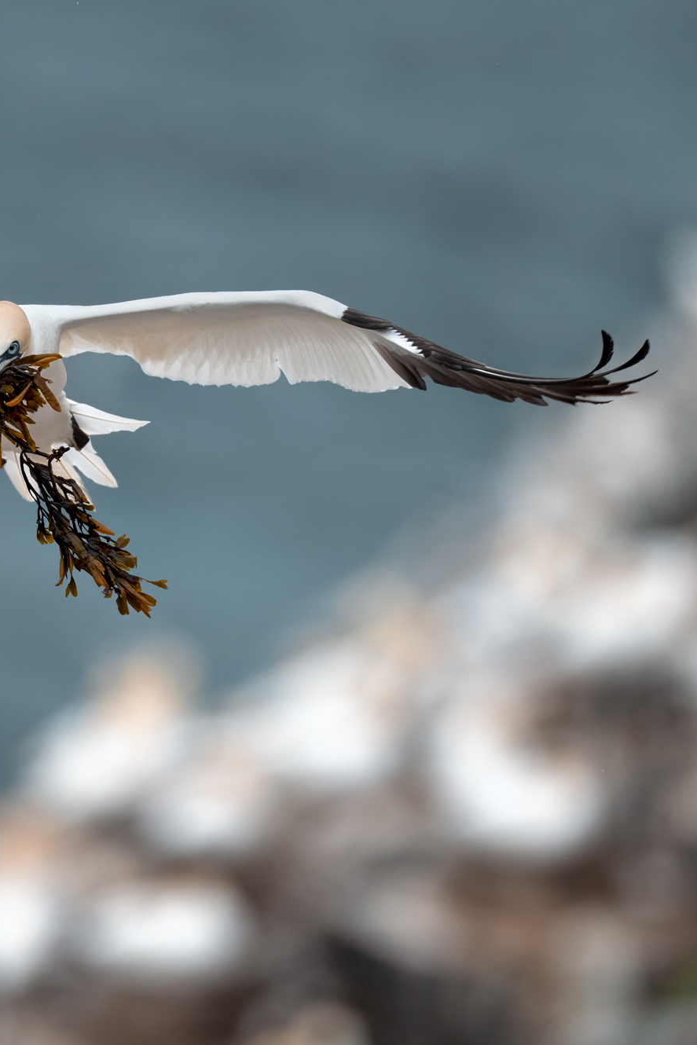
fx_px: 26187
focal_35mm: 902
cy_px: 523
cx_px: 23
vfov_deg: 2.3
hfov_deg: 1.5
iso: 1000
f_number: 4
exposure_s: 1/4000
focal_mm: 600
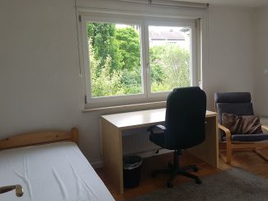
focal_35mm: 32
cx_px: 164
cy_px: 91
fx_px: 248
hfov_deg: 56.3
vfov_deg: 44.1
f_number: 1.7
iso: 64
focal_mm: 4.2
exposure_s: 1/100
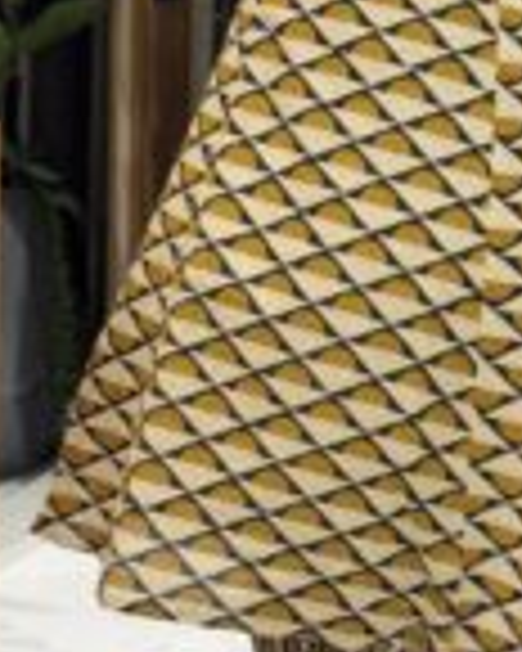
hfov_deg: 11.9
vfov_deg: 14.8
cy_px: 117
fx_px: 2491
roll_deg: -1.9
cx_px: 423
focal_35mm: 129
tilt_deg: -7.4
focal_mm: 6.76
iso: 200
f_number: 1.78
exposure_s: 1/100
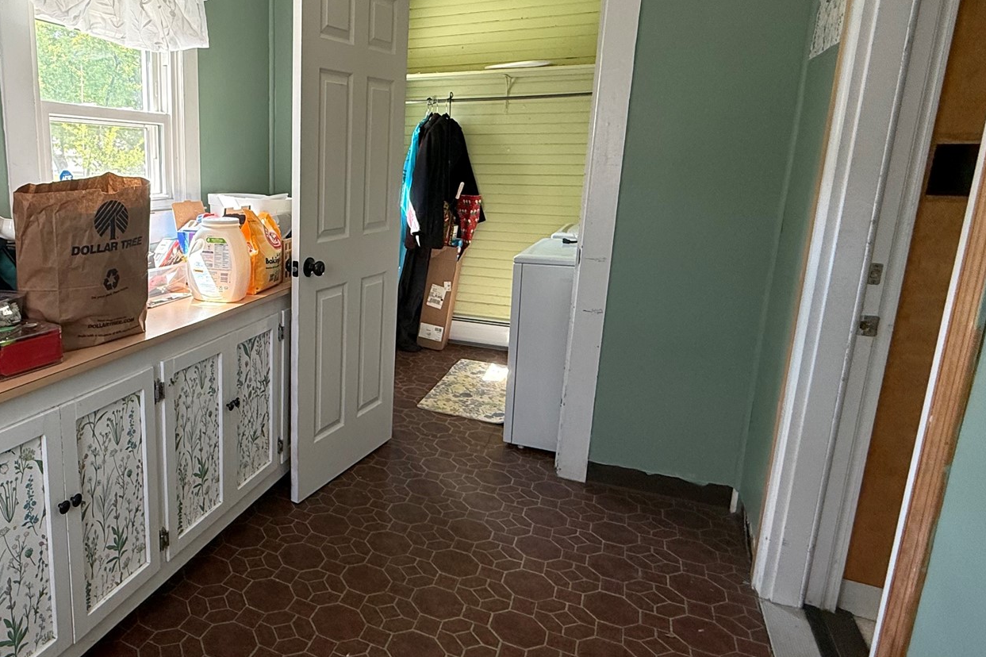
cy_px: 296
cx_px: 264
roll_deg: -0.2
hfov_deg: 69.6
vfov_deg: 53.0
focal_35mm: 24
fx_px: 657
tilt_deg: -12.1
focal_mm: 2.22
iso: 160
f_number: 2.2
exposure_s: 1/99
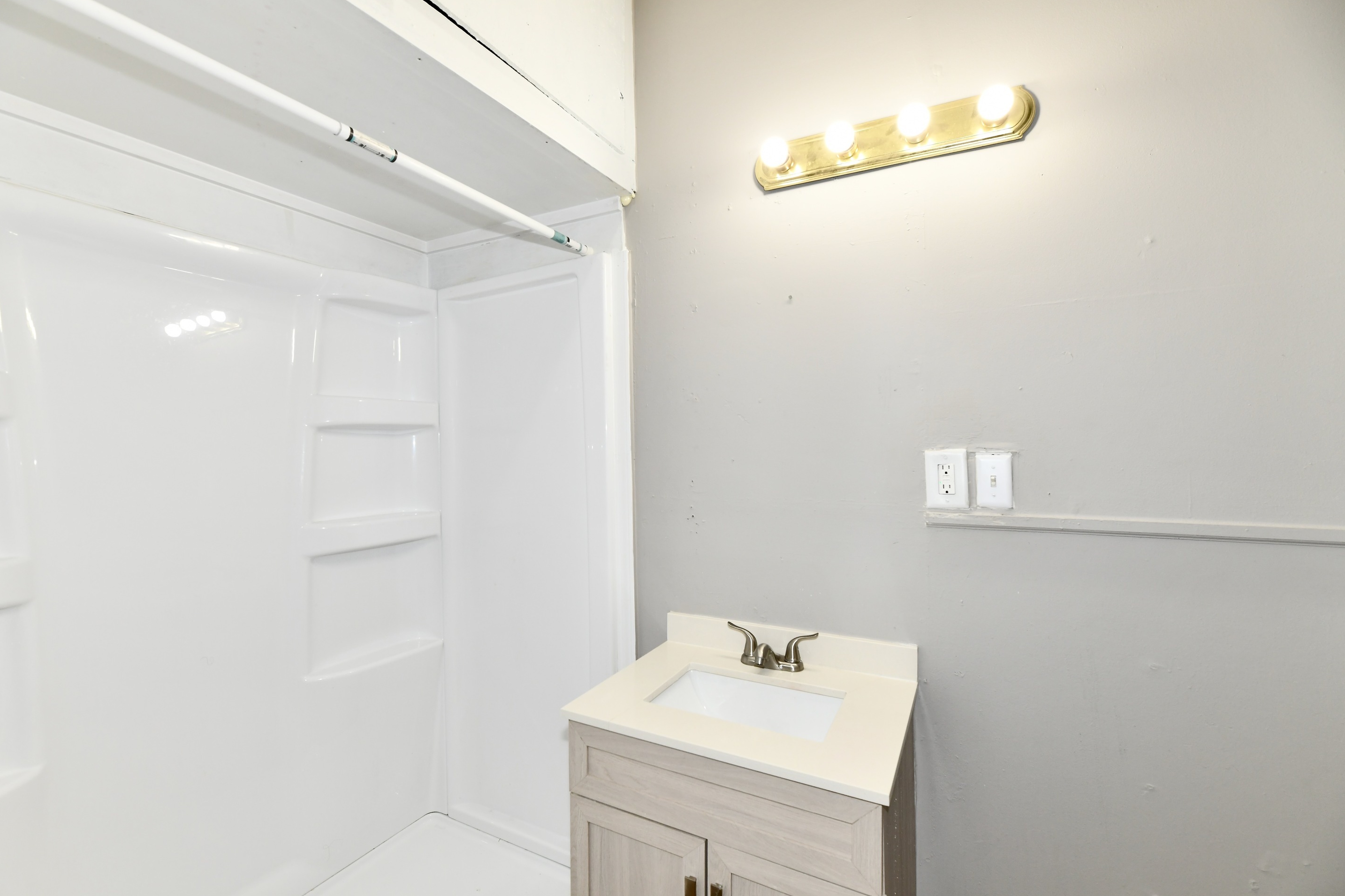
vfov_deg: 77.3
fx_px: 560
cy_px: 463
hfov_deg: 100.3
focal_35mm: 15
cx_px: 644
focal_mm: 14
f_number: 6.3
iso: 640
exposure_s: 1/60
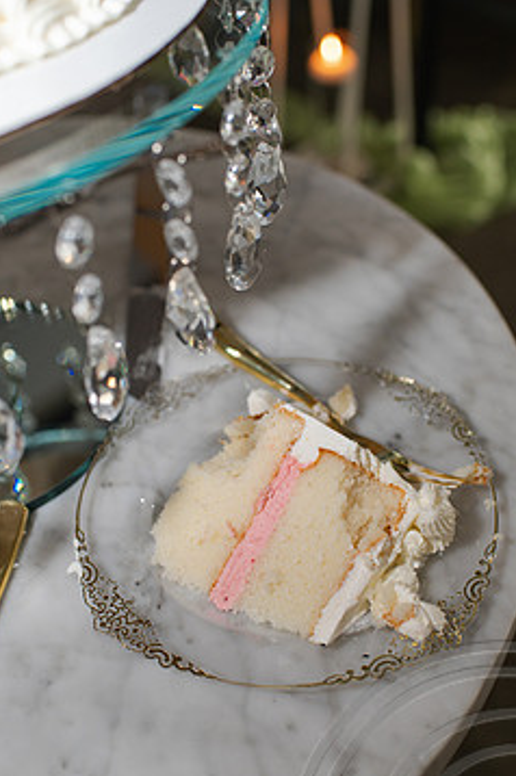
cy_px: 412
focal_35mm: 44
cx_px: 250
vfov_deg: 44.5
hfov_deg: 30.5
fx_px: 948
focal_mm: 35
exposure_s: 1/200
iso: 720
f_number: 3.2
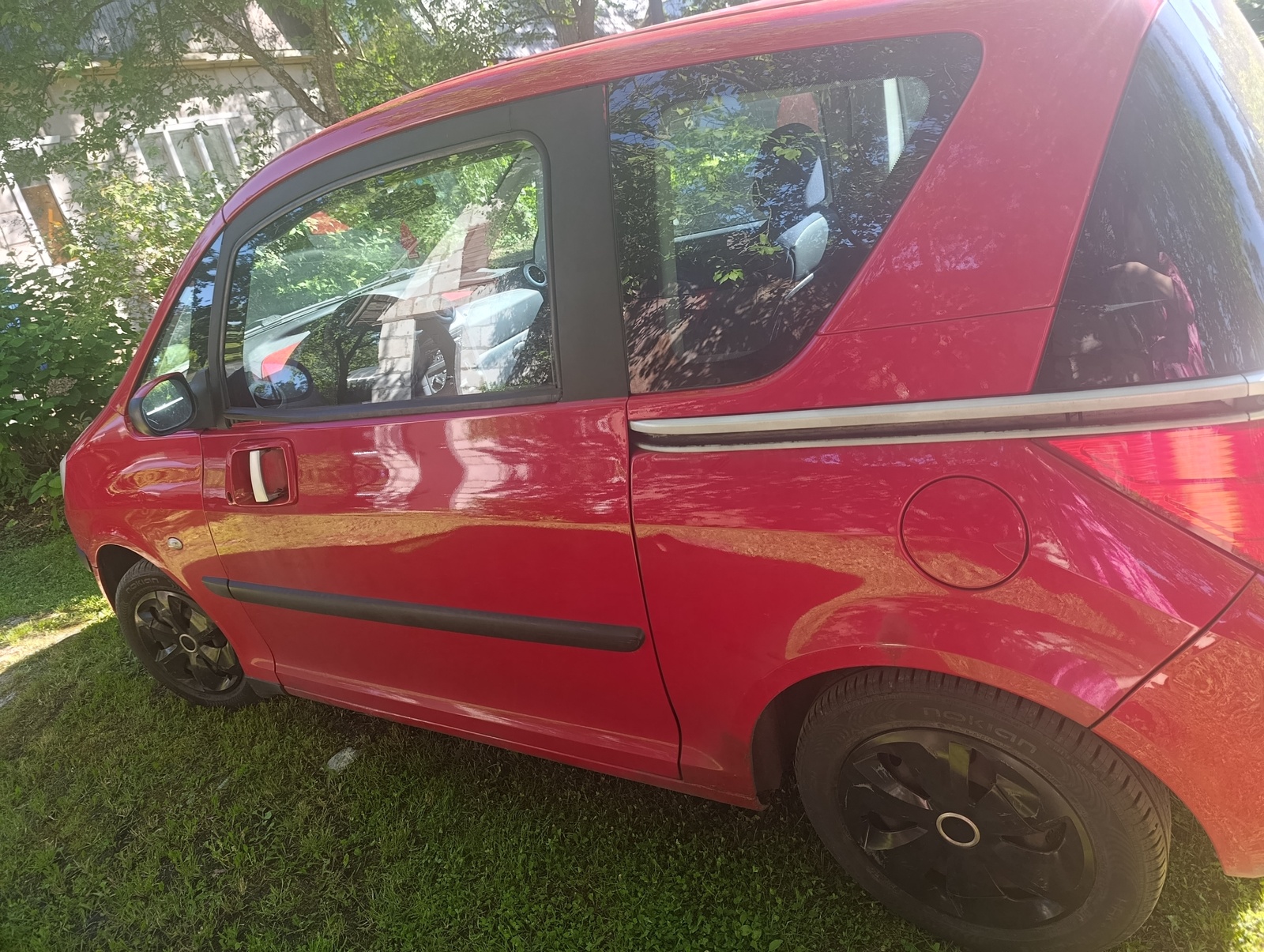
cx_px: 632
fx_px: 841
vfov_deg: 59.0
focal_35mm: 23
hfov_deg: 73.8
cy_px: 476
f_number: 1.65
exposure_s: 1/100
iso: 120
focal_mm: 6.11
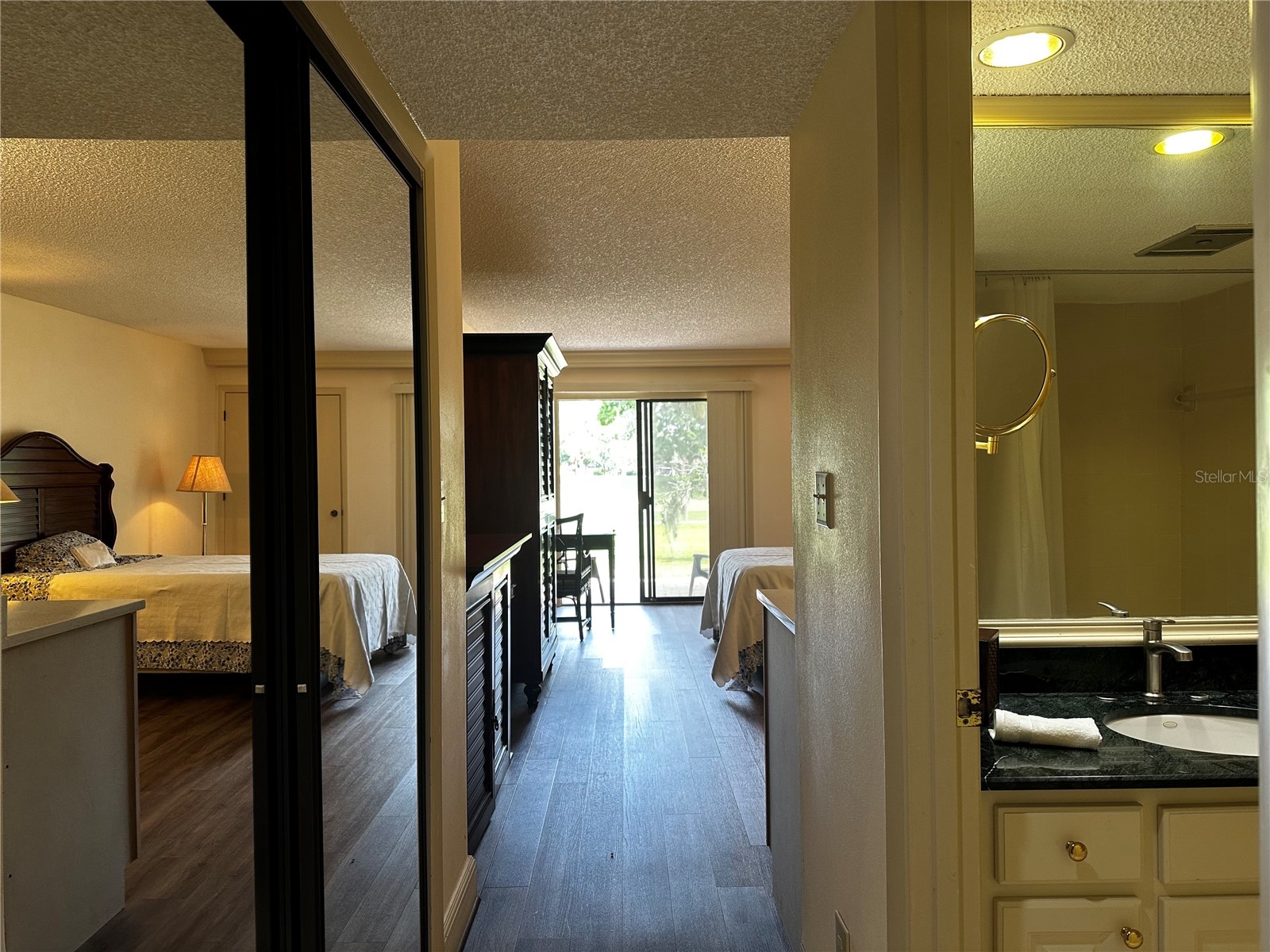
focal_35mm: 24
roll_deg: +0.7
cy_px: 476
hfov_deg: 71.6
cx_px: 635
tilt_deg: -1.1
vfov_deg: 56.8
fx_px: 881
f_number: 1.78
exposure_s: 1/120
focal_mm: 6.86
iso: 160
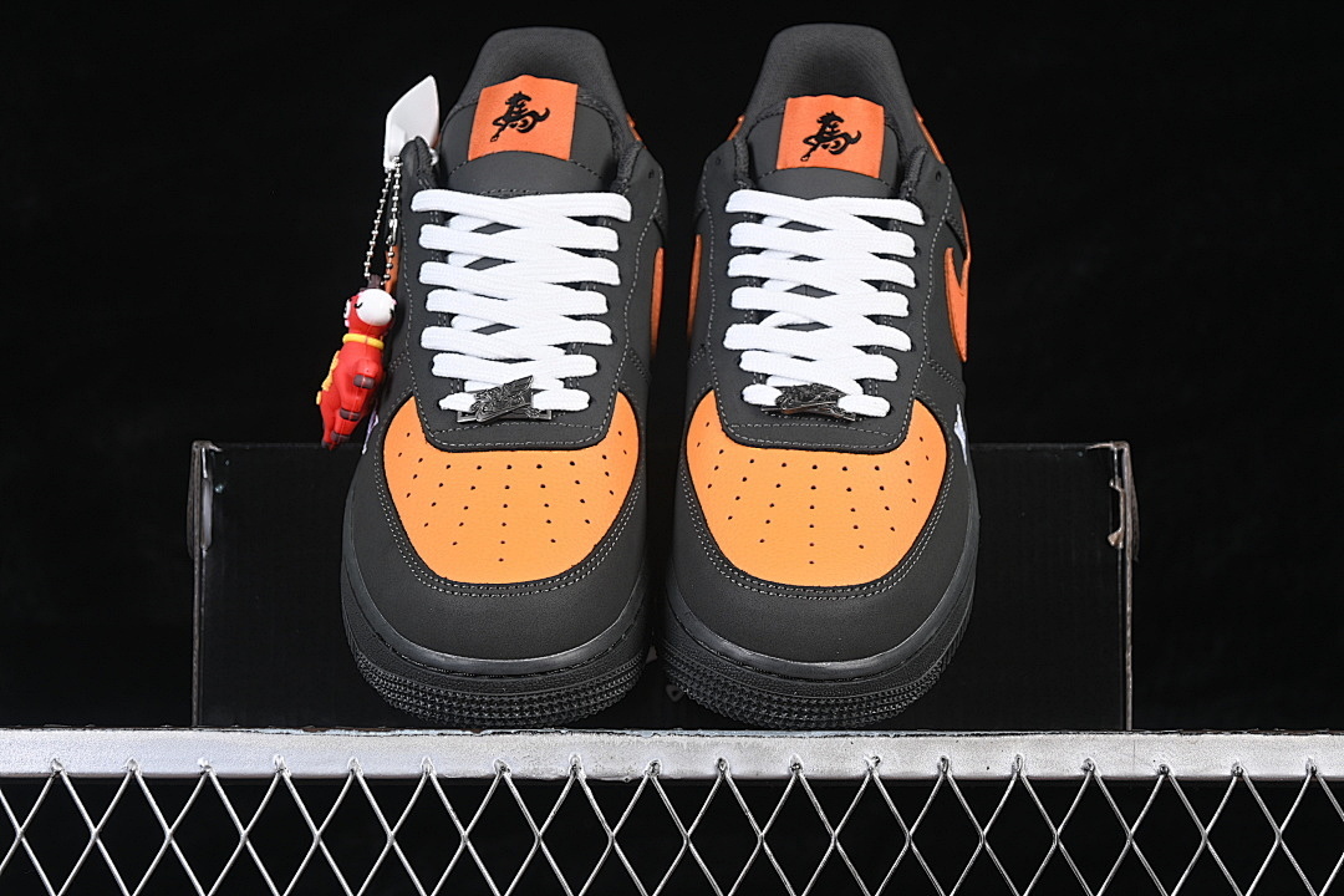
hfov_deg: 27.0
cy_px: 448
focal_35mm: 75
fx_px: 2800
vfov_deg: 18.2
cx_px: 672
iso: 160
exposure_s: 1/60
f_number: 6.3
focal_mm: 50
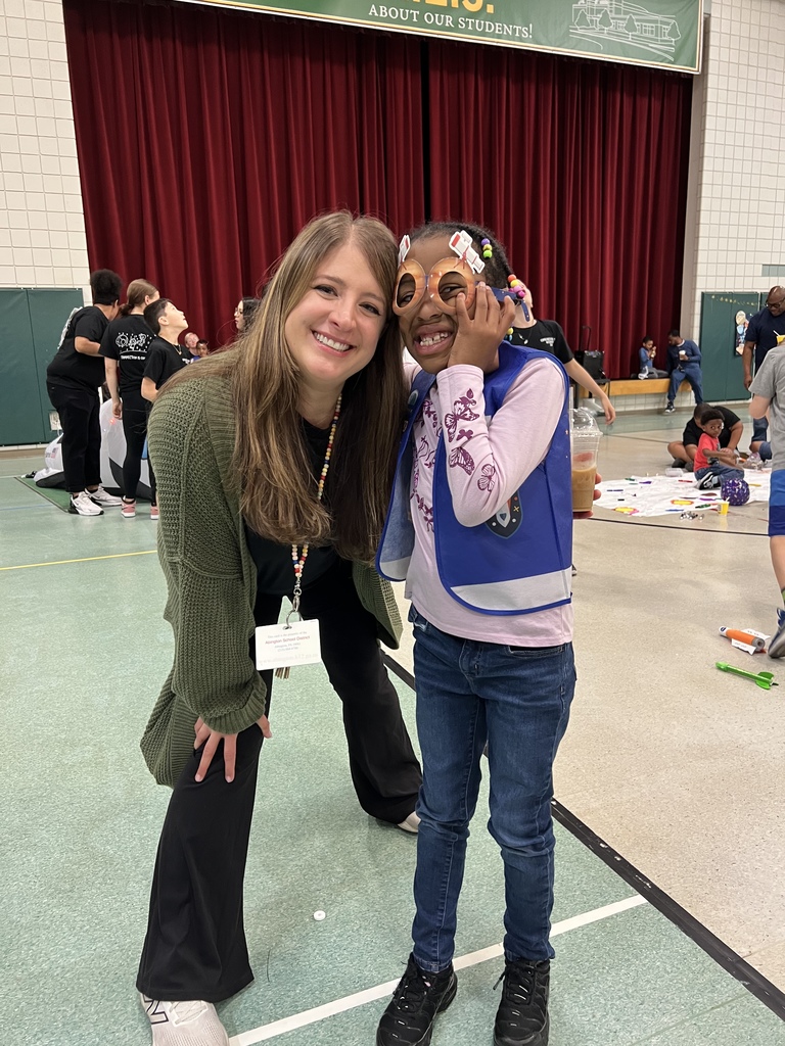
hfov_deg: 53.1
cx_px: 392
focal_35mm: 26
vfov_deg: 67.3
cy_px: 523
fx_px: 786
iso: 250
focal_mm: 5.7
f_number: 1.5
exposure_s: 1/60
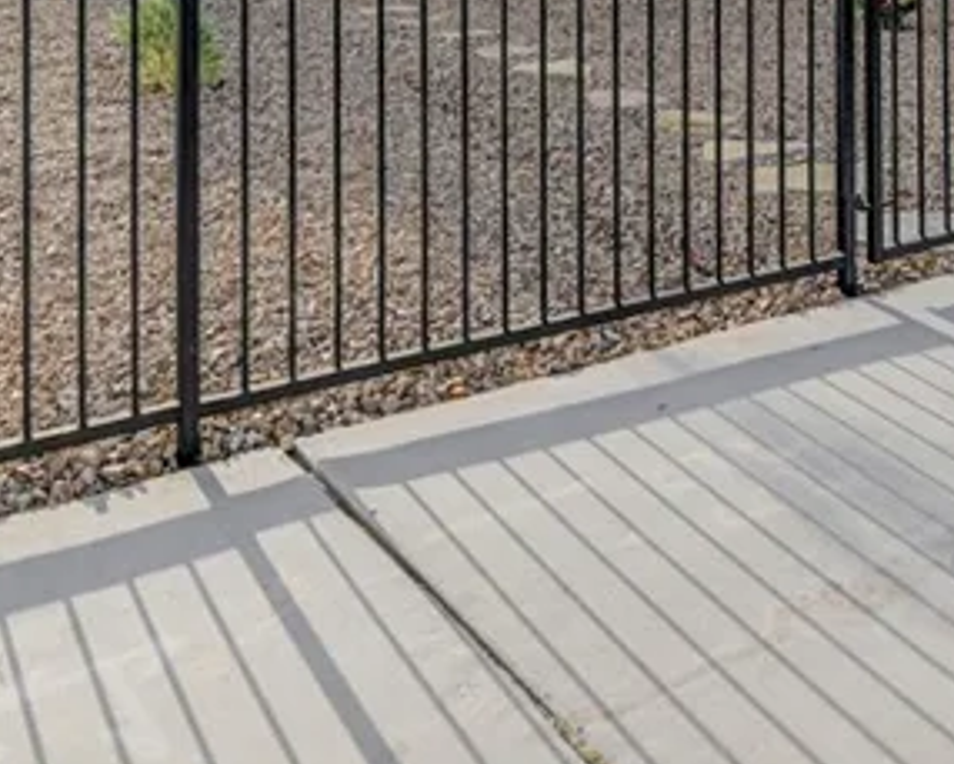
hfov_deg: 38.1
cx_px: 577
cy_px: -222
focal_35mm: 49
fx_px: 1375
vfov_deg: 26.5
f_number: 8
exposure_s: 1/1000
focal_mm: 14.5
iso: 800
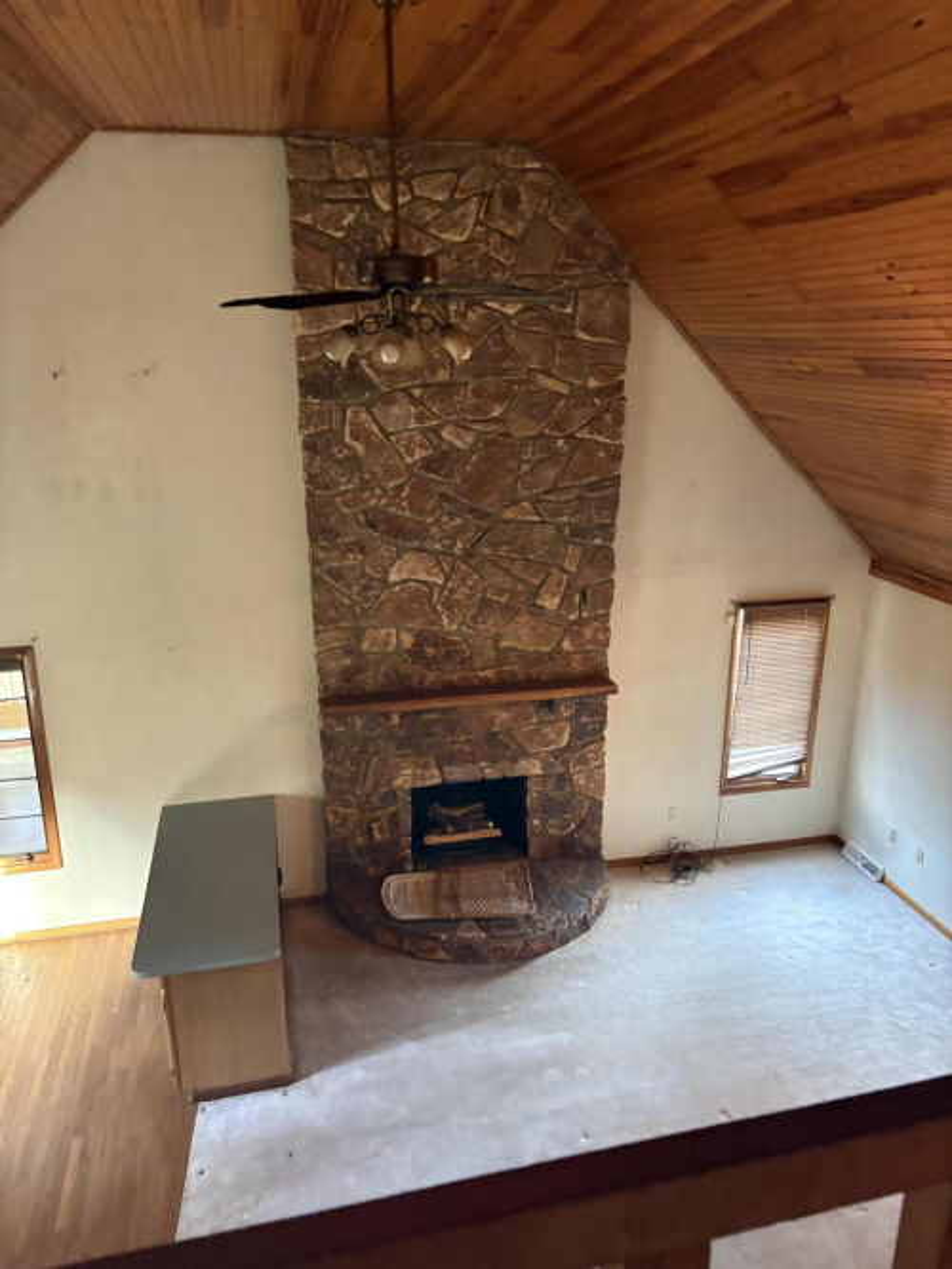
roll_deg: +0.6
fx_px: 954
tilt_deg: -16.9
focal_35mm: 26
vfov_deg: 67.3
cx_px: 476
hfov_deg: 53.0
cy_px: 634
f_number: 1.6
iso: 1000
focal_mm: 5.96
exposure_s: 1/24
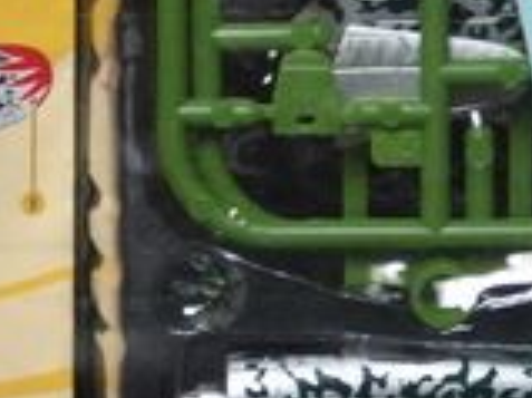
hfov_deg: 5.4
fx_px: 5636
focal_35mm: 367
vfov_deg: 4.0
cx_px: 117
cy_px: -144
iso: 640
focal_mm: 17.3
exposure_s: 1/60
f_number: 2.5
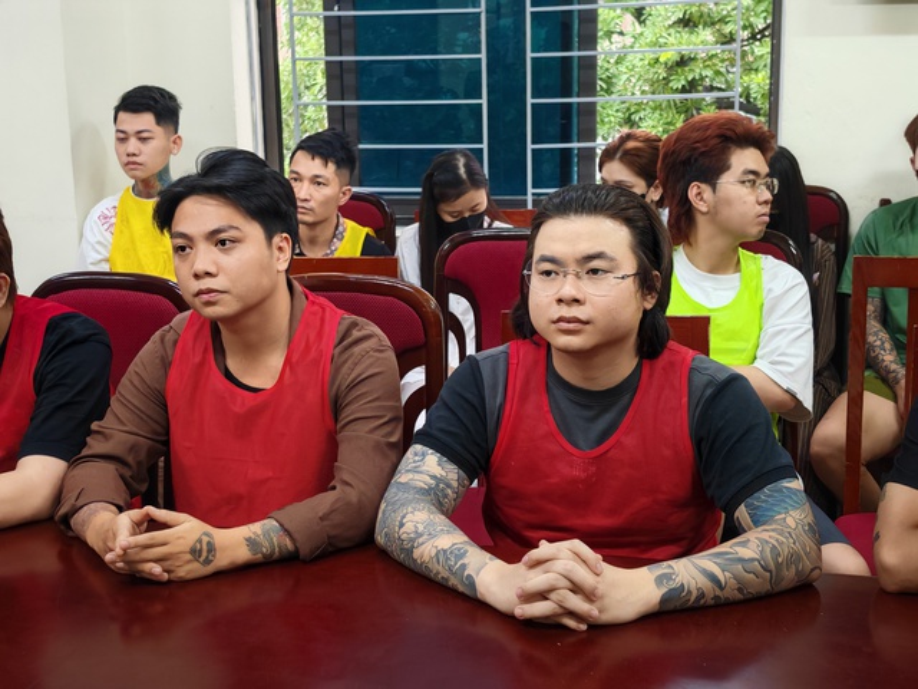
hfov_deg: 36.8
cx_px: 459
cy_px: 344
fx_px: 1379
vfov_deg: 28.0
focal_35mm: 52
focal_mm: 5.4
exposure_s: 1/100
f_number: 1.6
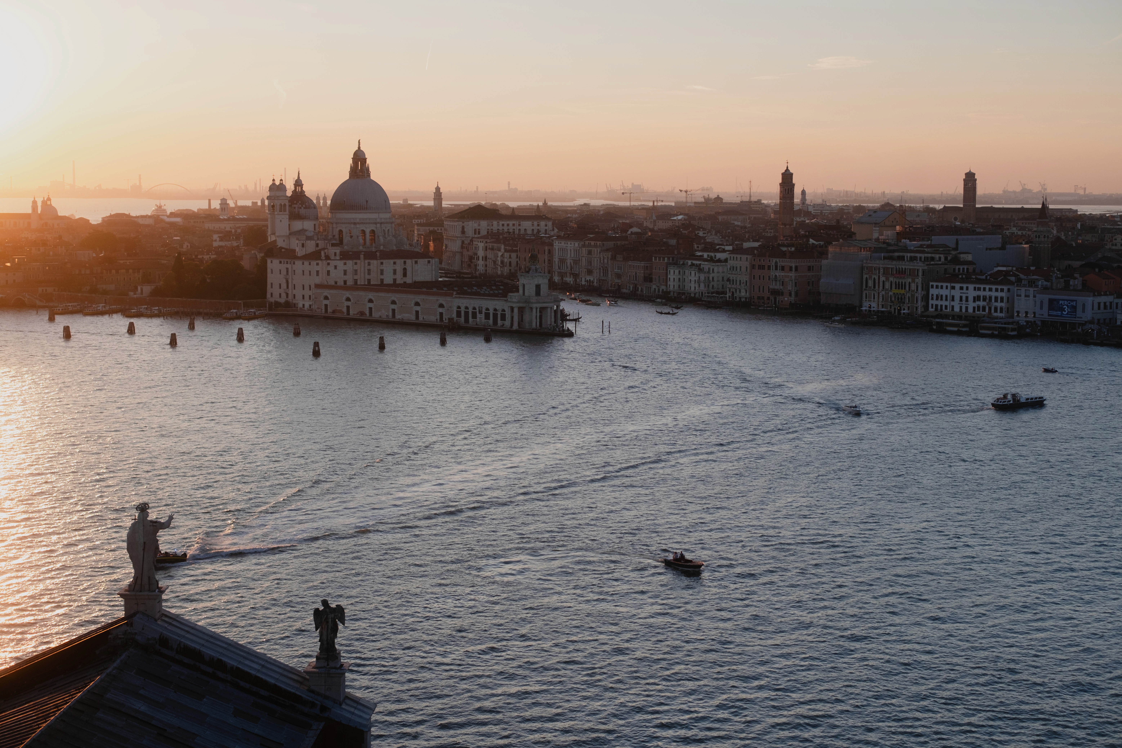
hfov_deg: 37.5
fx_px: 1652
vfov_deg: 25.5
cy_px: 374
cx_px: 561
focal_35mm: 53
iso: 160
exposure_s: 1/550
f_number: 3.2
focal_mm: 35
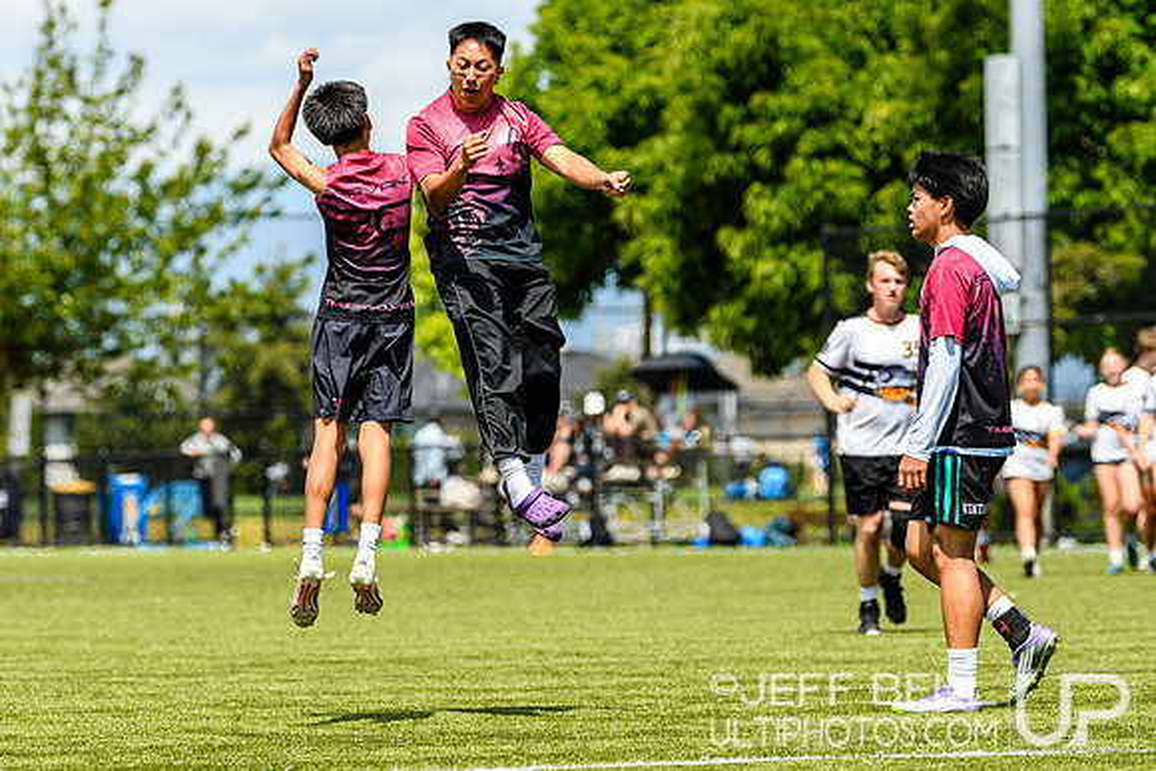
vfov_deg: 5.6
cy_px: 398
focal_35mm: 248
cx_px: 449
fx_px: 7956
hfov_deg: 8.3
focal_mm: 135
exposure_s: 1/1250
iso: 110
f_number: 3.2
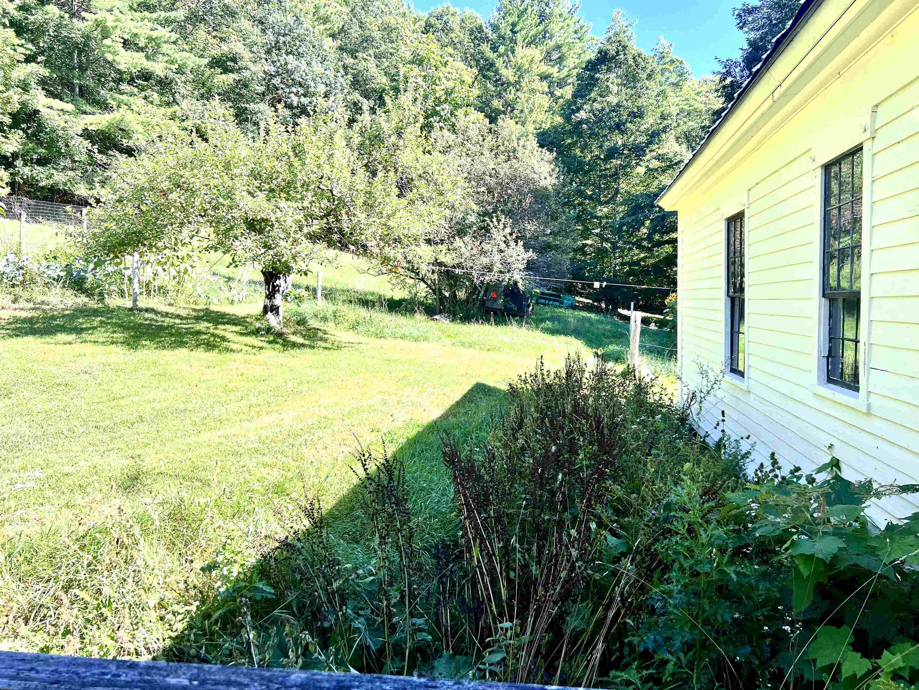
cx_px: 460
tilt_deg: -3.4
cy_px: 345
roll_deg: +2.1
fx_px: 690
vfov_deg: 53.1
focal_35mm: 26
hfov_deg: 67.3
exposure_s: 1/932
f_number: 1.5
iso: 50
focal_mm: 5.7
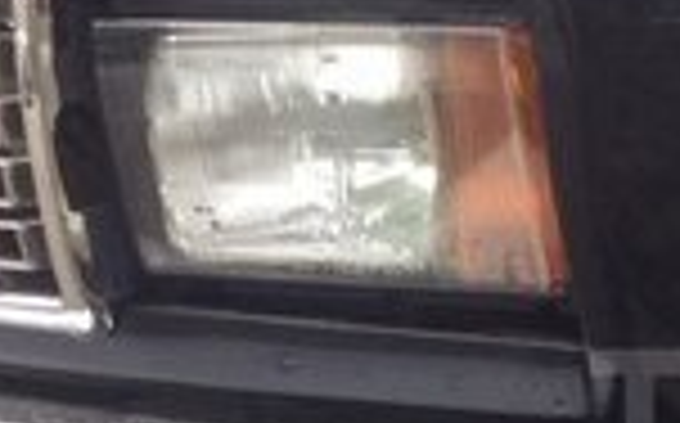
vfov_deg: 8.5
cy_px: 416
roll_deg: +1.8
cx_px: 1049
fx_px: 2832
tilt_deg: -6.8
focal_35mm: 153
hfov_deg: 12.9
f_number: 2.4
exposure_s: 1/139
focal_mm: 4.12
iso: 50
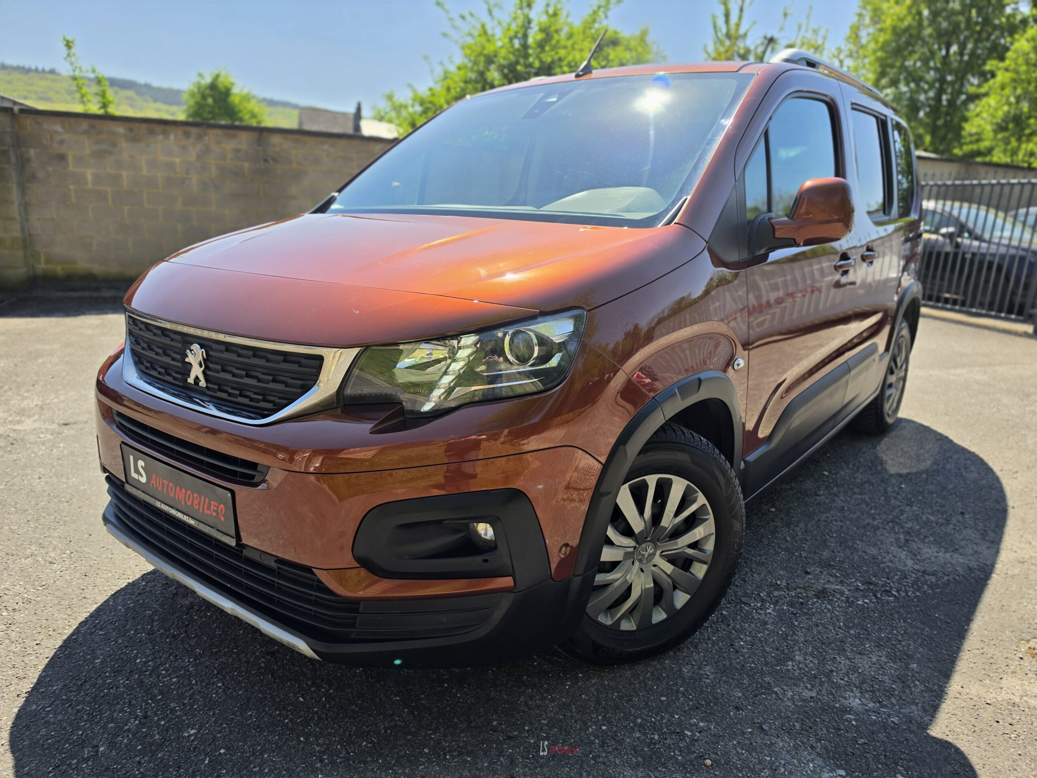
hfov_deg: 73.9
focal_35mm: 23
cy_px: 389
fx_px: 689
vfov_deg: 58.9
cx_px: 518
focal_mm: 6.5
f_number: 1.4
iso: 64
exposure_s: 1/6147
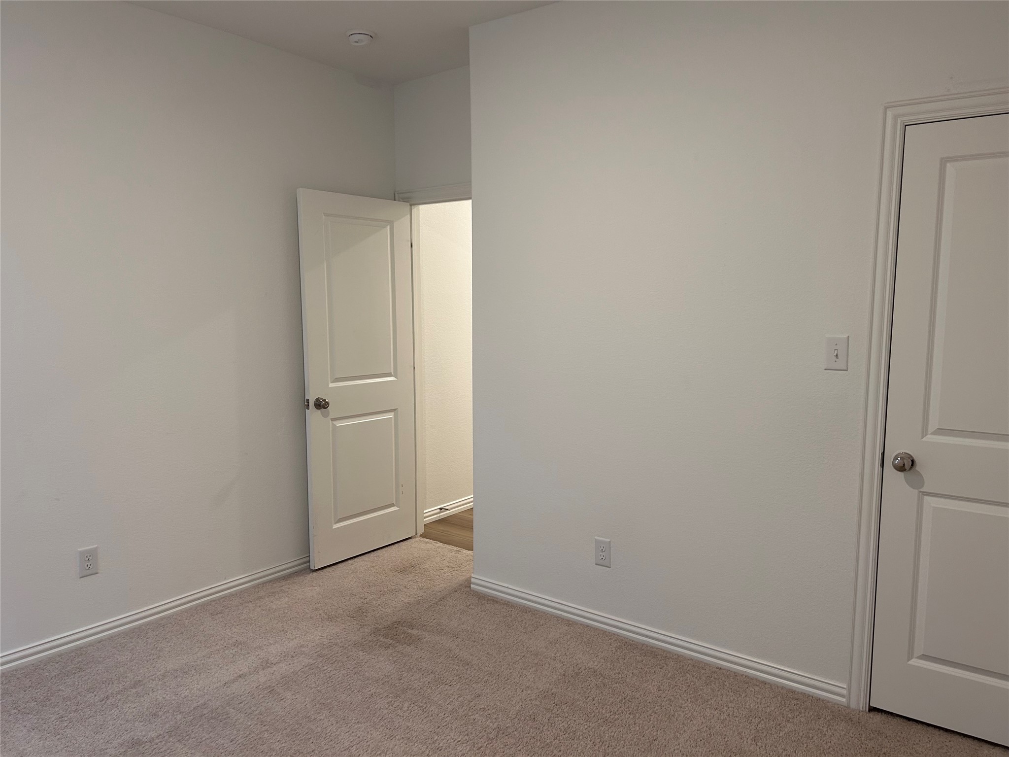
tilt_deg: -8.4
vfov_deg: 53.1
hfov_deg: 67.3
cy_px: 378
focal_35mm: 26
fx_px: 758
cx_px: 504
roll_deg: +0.4
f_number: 1.5
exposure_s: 1/60
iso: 100
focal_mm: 5.7
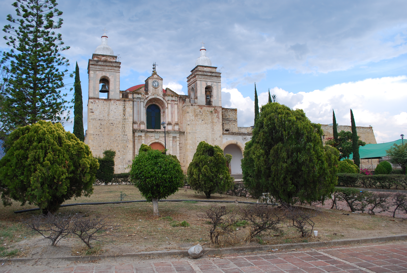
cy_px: 136
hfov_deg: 67.3
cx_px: 204
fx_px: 306
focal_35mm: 27
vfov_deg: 48.0
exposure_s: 1/125
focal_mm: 18
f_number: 5.6
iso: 100
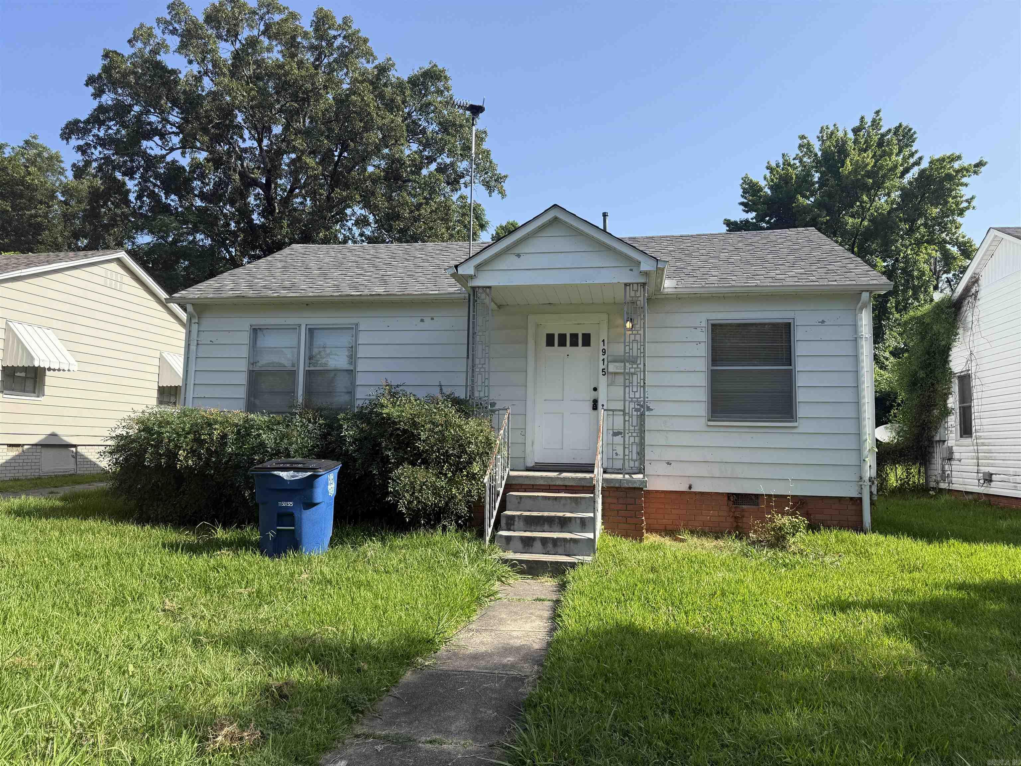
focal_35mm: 24
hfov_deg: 71.6
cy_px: 383
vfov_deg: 56.8
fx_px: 708
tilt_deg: +6.0
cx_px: 510
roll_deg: -0.6
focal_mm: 6.76
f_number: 1.78
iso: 80
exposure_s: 1/2299
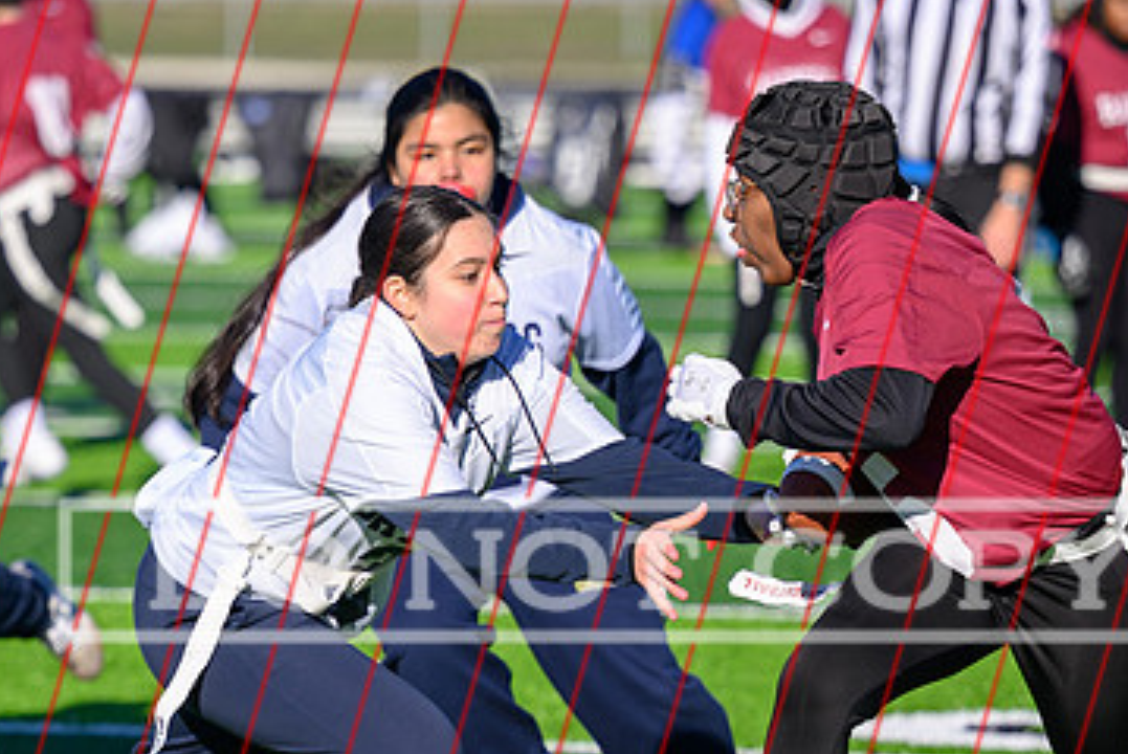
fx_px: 11477
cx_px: 494
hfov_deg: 5.6
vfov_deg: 3.8
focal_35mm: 366
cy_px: 857
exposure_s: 1/1600
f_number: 3.2
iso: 110
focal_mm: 145
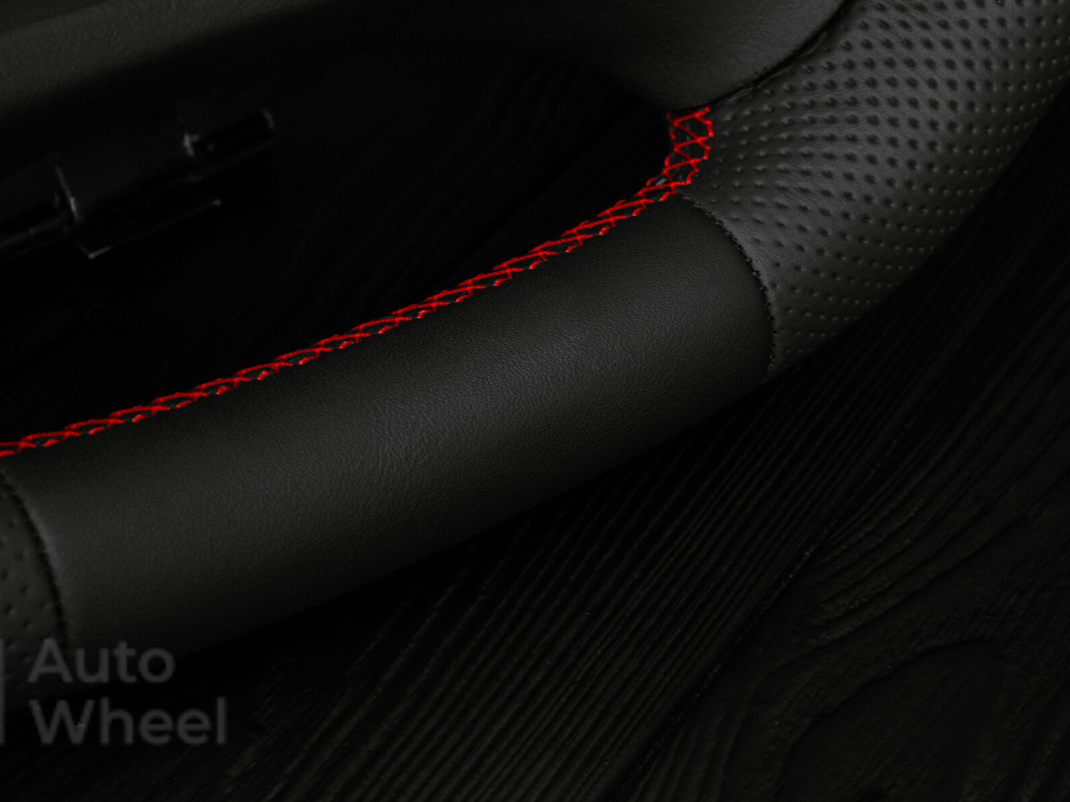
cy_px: 310
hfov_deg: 23.8
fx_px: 2528
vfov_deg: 18.0
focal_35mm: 82
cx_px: 366
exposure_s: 1/125
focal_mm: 35
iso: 500
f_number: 6.3
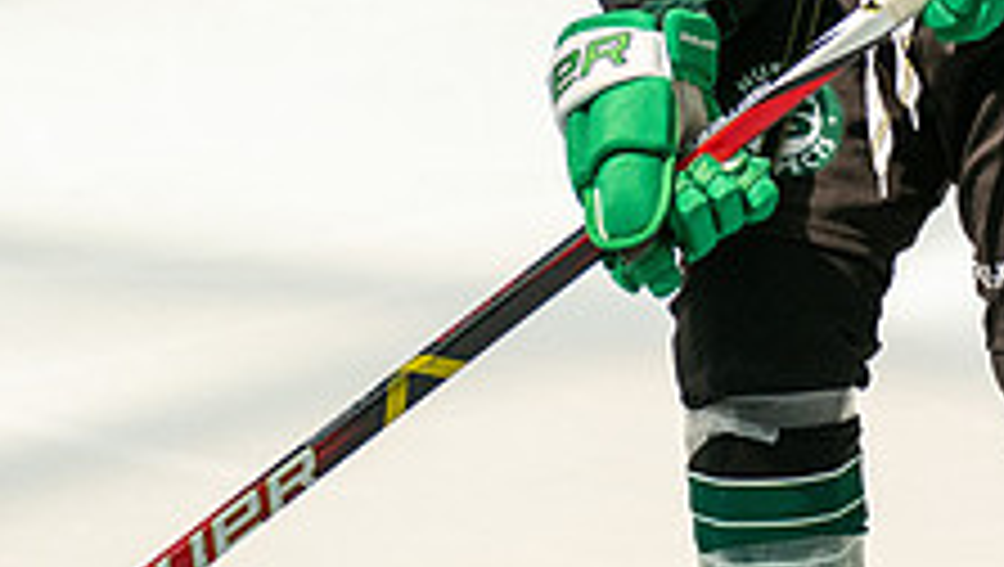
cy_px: -250
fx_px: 11620
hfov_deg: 4.9
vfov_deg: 2.8
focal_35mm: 436
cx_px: 860
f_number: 3.5
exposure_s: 1/5000
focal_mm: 148
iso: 1600
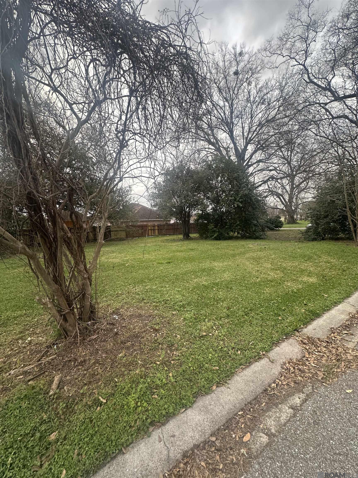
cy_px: 239
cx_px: 179
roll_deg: +2.1
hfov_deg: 85.7
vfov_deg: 102.1
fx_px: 193
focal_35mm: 14
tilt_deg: -5.1
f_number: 2.2
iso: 80
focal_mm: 2.22
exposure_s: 1/99
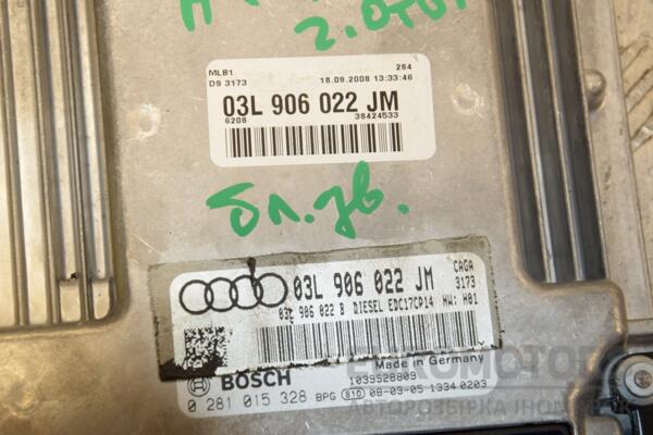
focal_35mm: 128
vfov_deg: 10.8
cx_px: 326
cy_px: 218
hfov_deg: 16.1
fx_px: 2313
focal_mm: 85
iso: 800
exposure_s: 1/200
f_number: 9
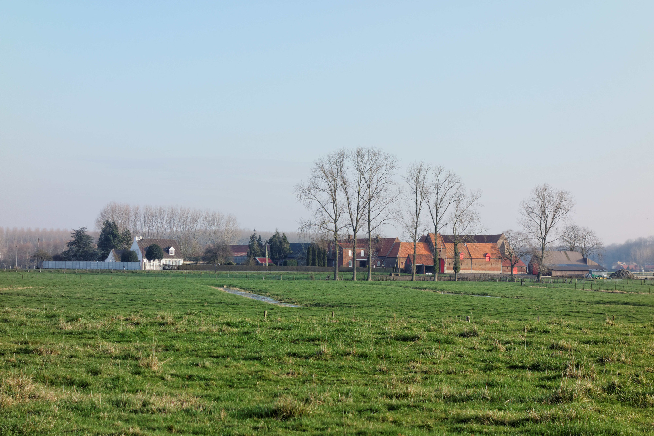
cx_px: 327
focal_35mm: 100
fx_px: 1816
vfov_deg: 13.7
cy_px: 218
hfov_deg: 20.4
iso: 125
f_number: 5.6
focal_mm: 37.1
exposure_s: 1/200
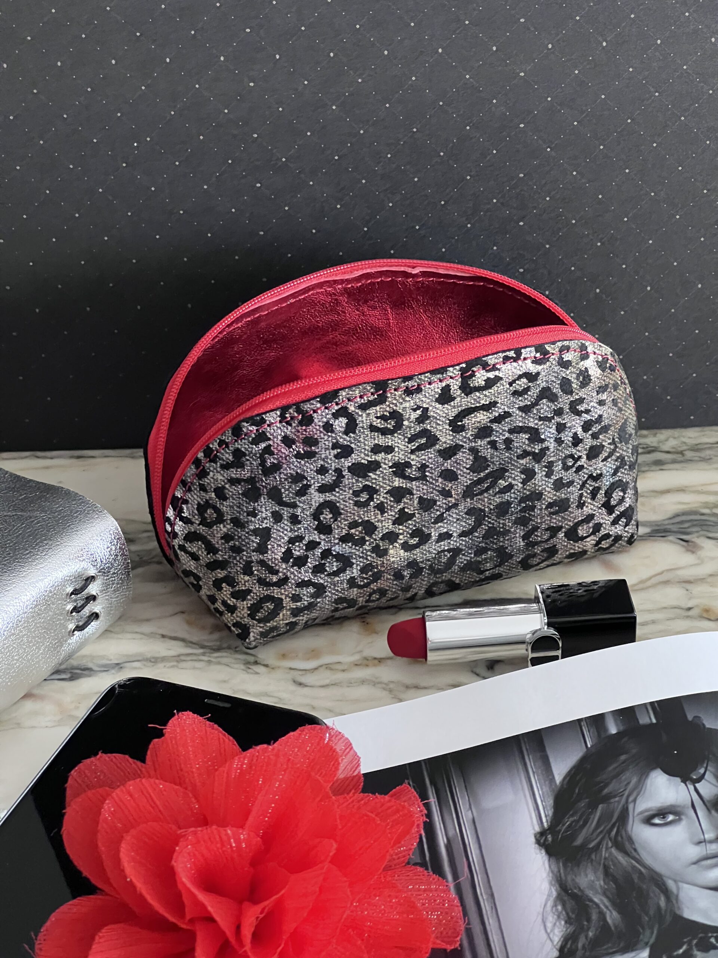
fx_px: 2129
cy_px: 479
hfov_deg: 19.1
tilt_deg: -33.9
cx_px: 359
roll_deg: +2.8
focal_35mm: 77
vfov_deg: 25.3
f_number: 2.8
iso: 800
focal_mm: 9
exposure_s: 1/60
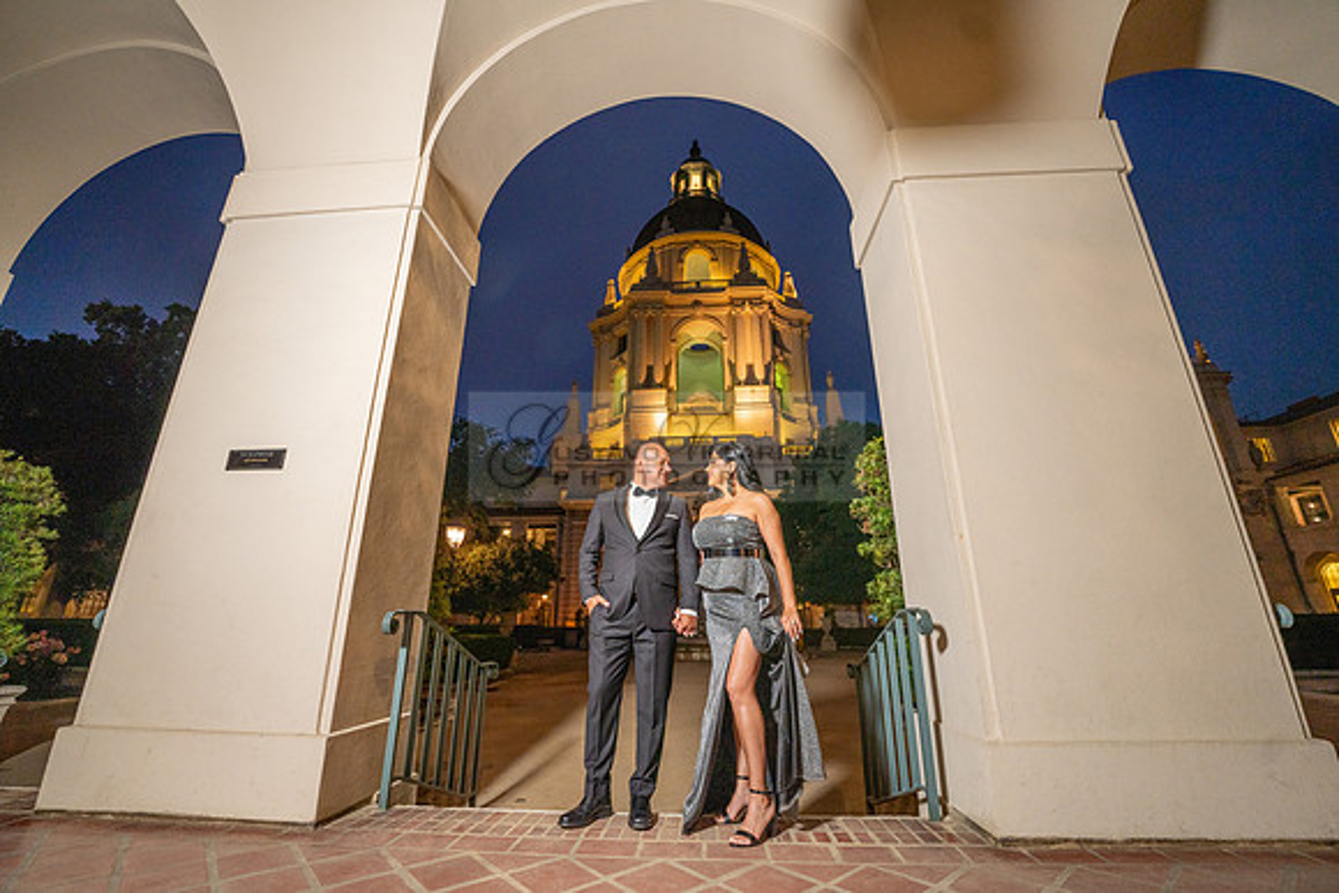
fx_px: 521
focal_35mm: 14
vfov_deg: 81.2
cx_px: 670
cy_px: 446
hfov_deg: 104.2
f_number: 2.8
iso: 800
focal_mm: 14
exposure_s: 1/160
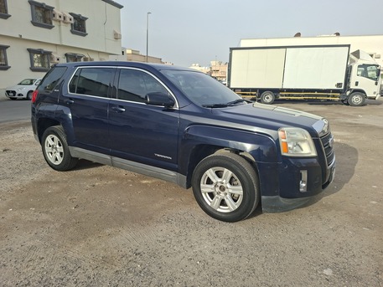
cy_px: 144
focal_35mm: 23
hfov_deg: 73.9
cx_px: 192
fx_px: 255
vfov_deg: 58.9
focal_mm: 5.54
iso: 50
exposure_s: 1/1136
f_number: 1.8
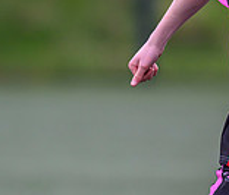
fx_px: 11211
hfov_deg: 1.2
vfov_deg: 1.0
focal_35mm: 1612
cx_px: 267
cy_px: 131
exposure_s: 1/2000
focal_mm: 400
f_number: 3.5
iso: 500
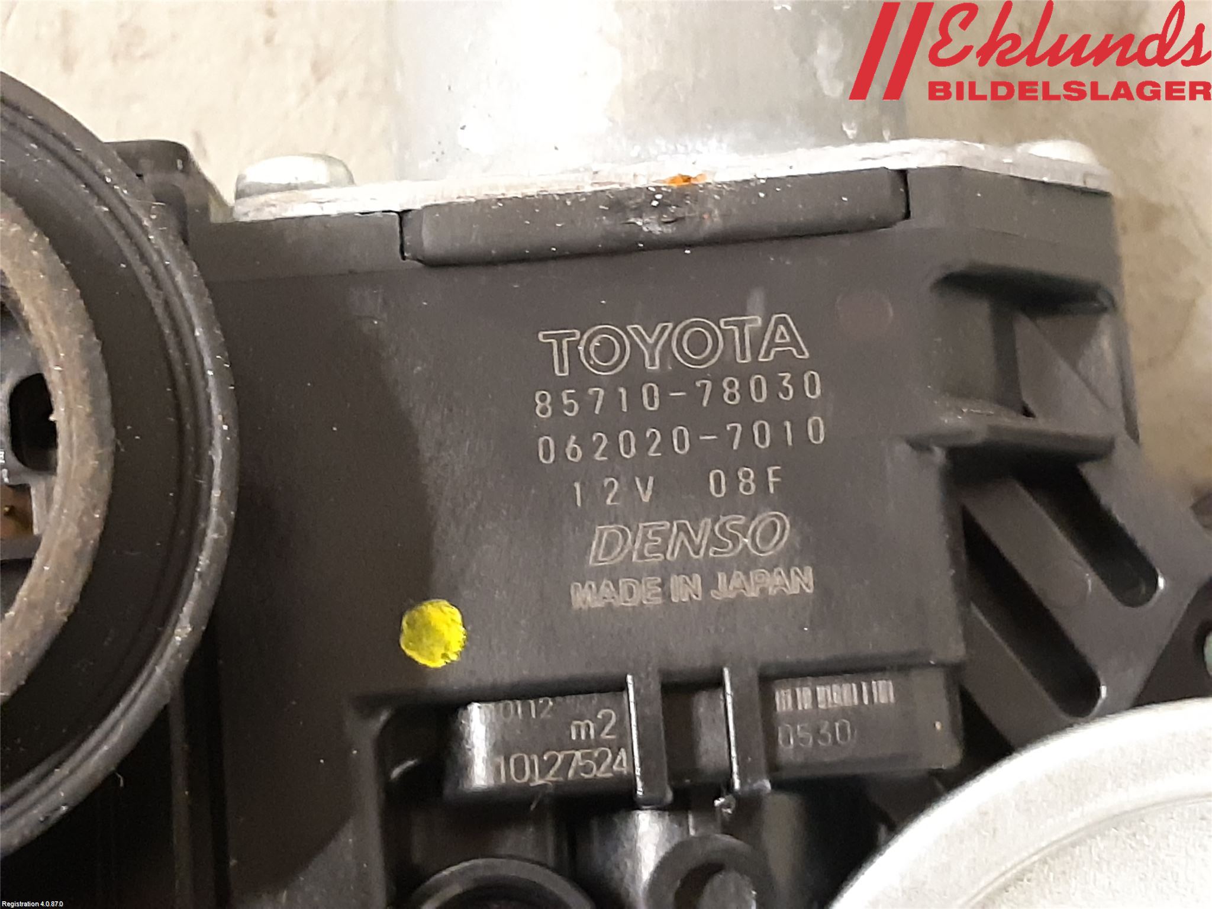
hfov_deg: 67.3
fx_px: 910
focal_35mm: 26
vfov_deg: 53.1
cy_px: 454
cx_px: 606
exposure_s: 1/25
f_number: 1.7
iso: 500
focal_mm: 3.93
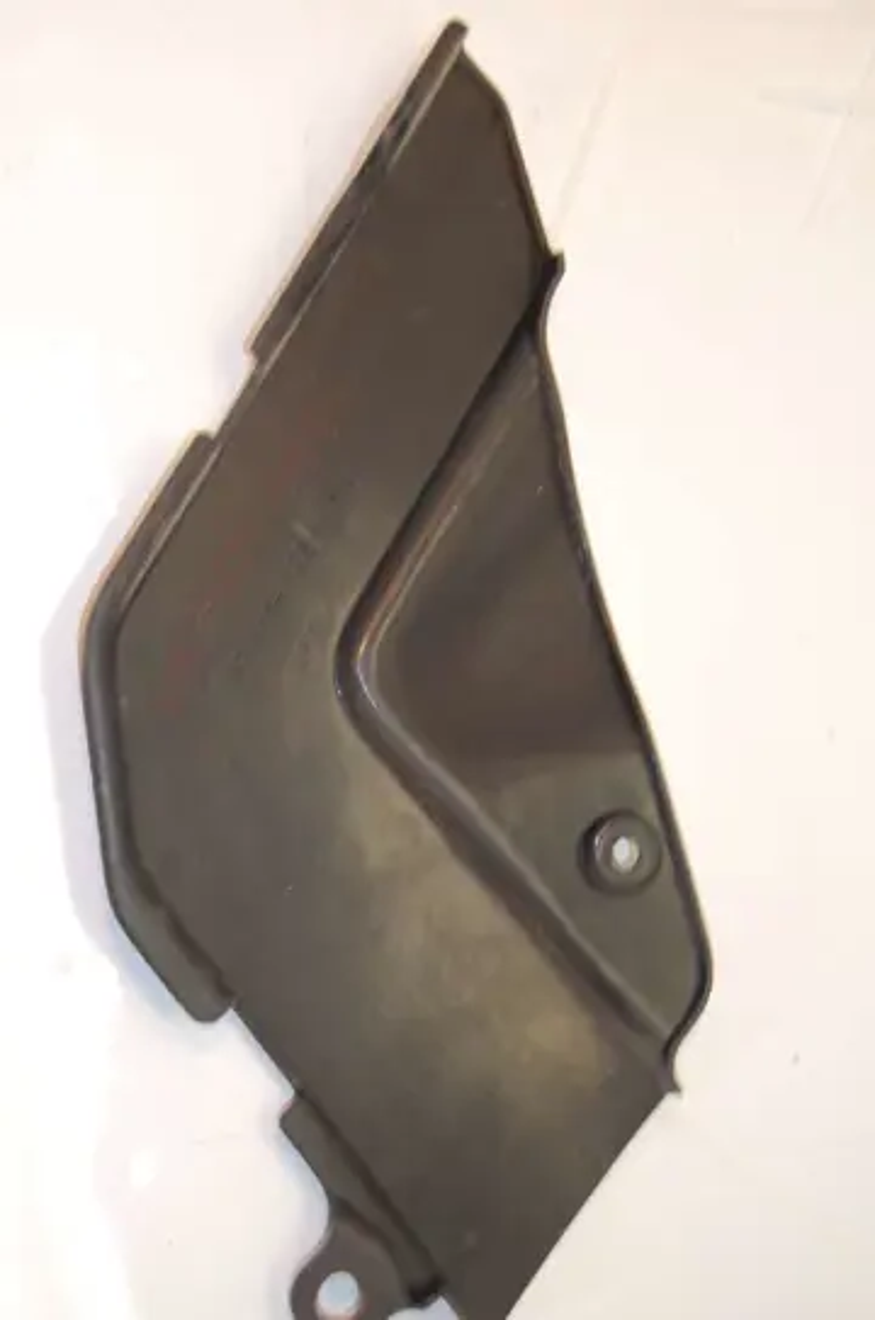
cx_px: 438
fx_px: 2086
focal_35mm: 57
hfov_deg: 23.7
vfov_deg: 35.1
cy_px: 660
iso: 400
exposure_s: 1/60
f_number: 5
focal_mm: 38
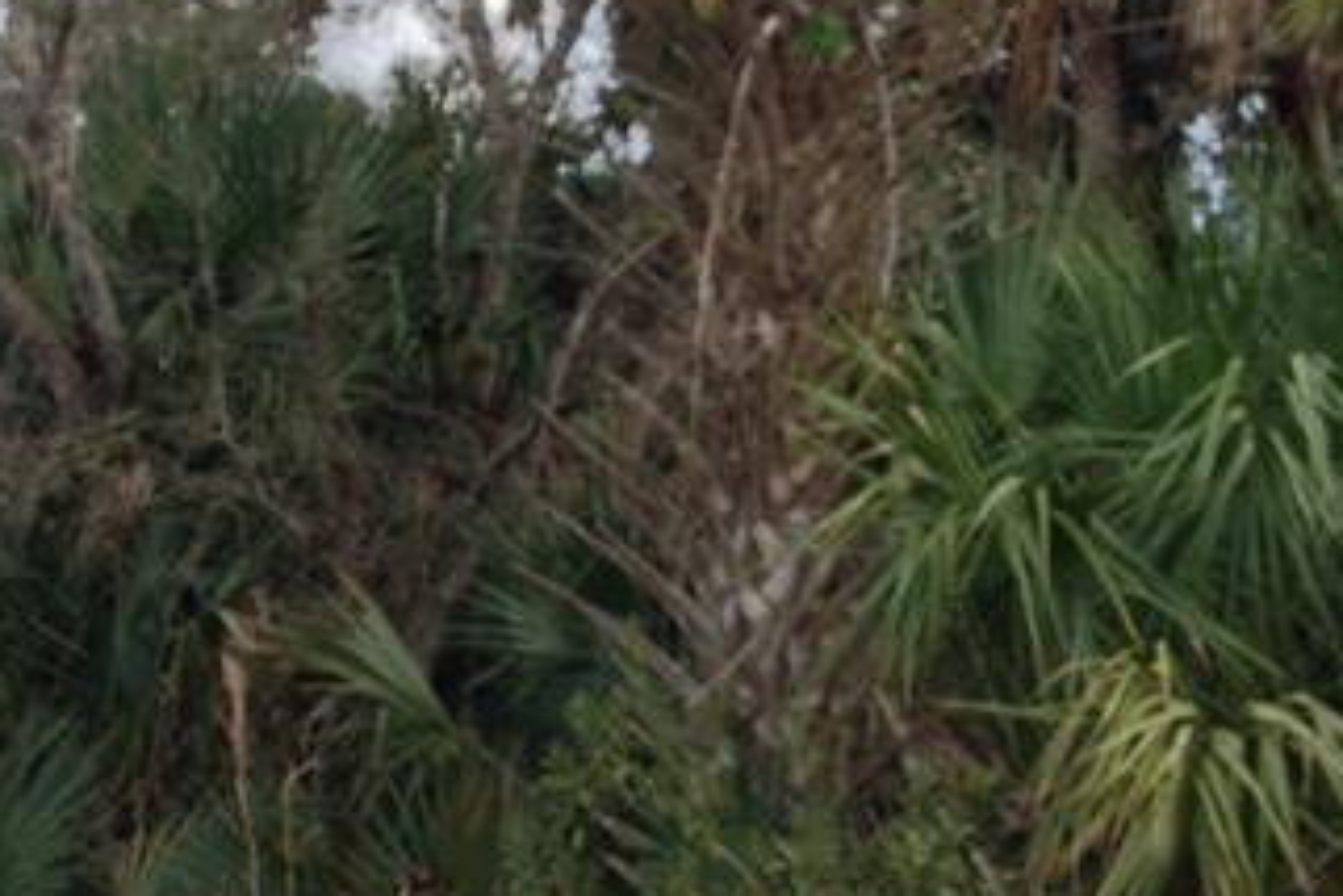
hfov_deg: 24.7
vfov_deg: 16.7
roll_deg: -1.3
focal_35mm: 82
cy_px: 410
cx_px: 590
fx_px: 3059
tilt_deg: +8.4
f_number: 2.4
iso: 50
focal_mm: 4.12
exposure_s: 1/170
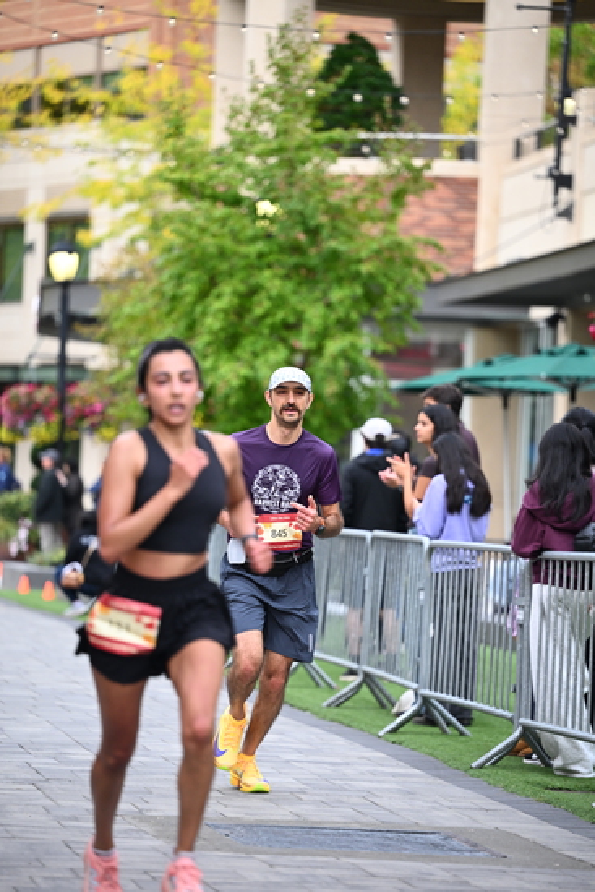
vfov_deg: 13.7
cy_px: 446
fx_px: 3716
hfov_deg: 9.2
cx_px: 298
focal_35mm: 150
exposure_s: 1/1600
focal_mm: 150
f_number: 2.8
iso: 1000
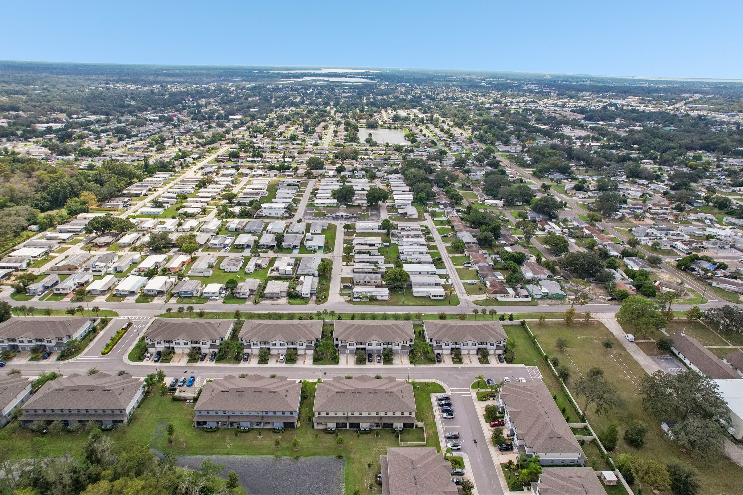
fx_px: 454
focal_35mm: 22
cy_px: 248
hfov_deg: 78.6
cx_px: 372
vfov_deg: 57.2
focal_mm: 8.4
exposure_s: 1/5000
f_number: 2.8
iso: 400
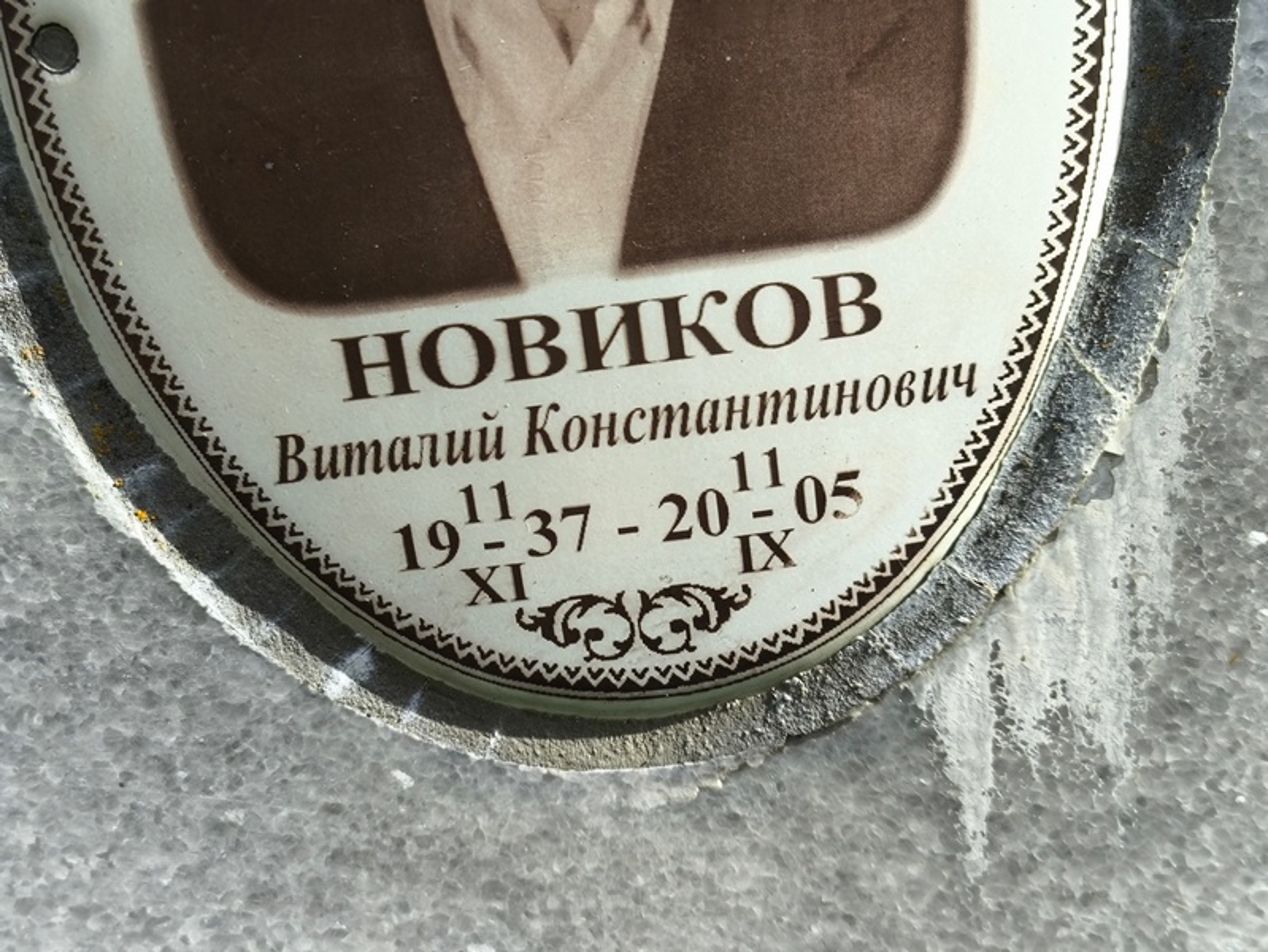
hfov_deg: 38.2
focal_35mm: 50
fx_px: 1832
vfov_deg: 29.1
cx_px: 634
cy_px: 476
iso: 50
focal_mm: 4.71
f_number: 1.7
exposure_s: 1/438
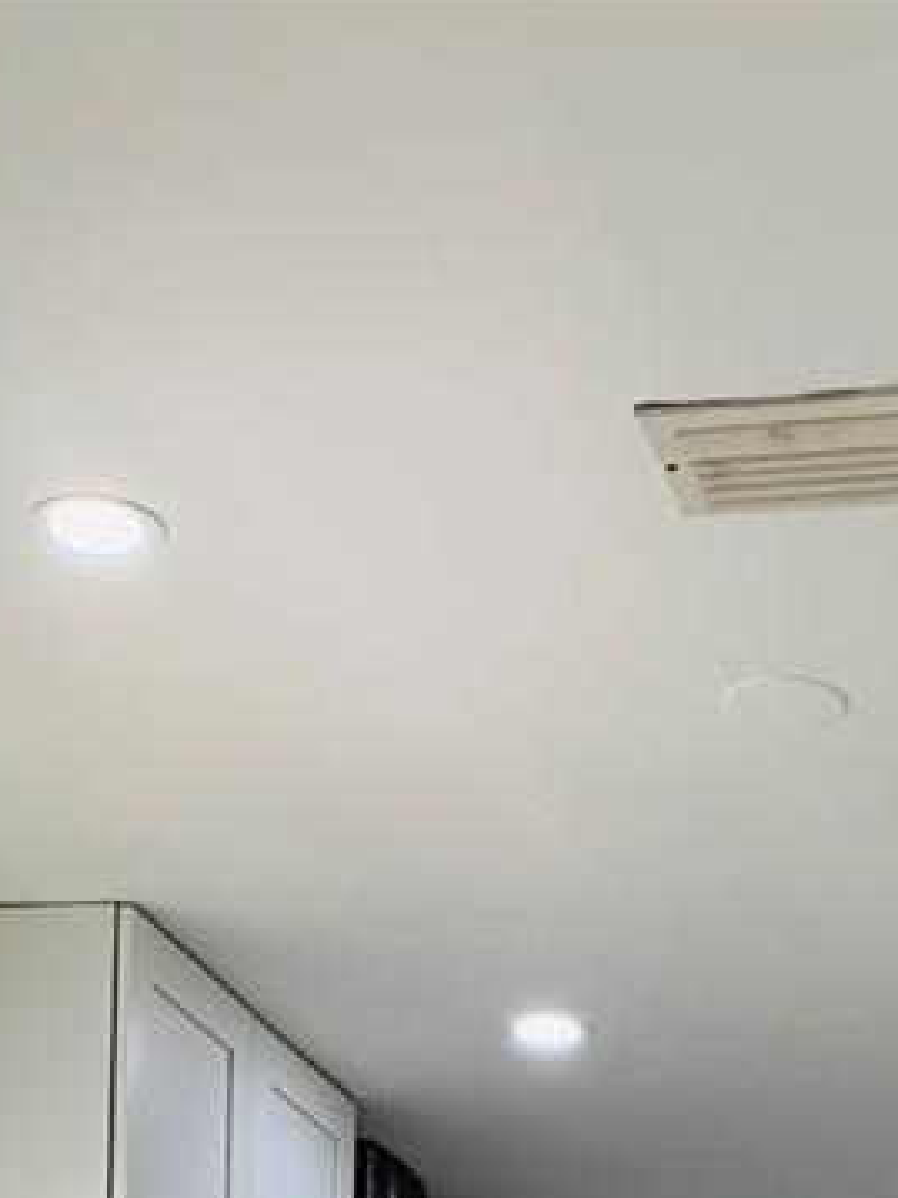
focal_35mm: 87
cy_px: 1996
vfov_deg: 18.7
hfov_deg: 16.8
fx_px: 3011
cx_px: 774
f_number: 1.8
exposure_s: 1/120
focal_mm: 4.25
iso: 50
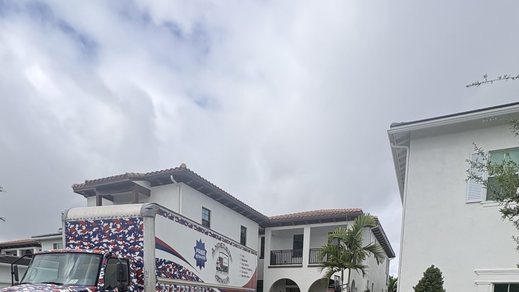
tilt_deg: -5.6
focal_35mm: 26
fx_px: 358
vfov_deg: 35.6
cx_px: 249
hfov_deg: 71.9
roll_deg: -2.3
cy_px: 344
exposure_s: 1/763
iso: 40
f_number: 2.2
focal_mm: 2.22
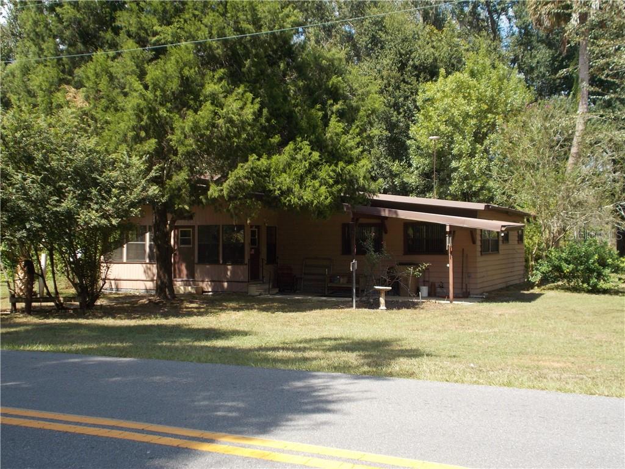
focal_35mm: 44
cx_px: 312
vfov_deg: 32.9
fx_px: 794
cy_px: 234
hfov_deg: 42.9
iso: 80
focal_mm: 7.9
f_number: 4.2
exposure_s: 1/250
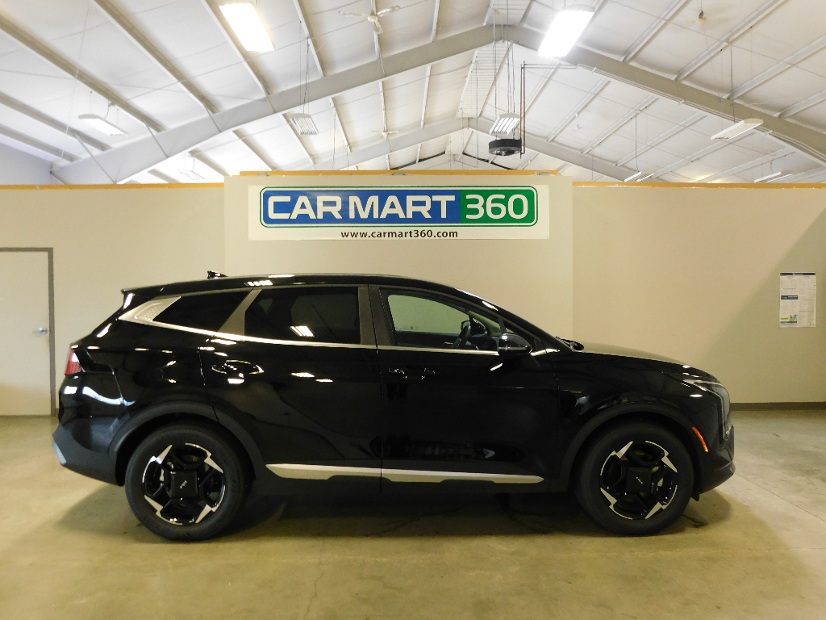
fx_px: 549
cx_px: 413
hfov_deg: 73.9
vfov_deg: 58.9
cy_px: 310
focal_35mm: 23
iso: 400
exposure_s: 1/25
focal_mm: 4
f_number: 3
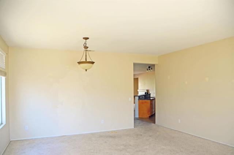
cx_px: 117
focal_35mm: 27
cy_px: 78
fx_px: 175
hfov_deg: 67.5
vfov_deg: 47.7
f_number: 3.5
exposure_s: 1/50
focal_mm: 18
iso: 100
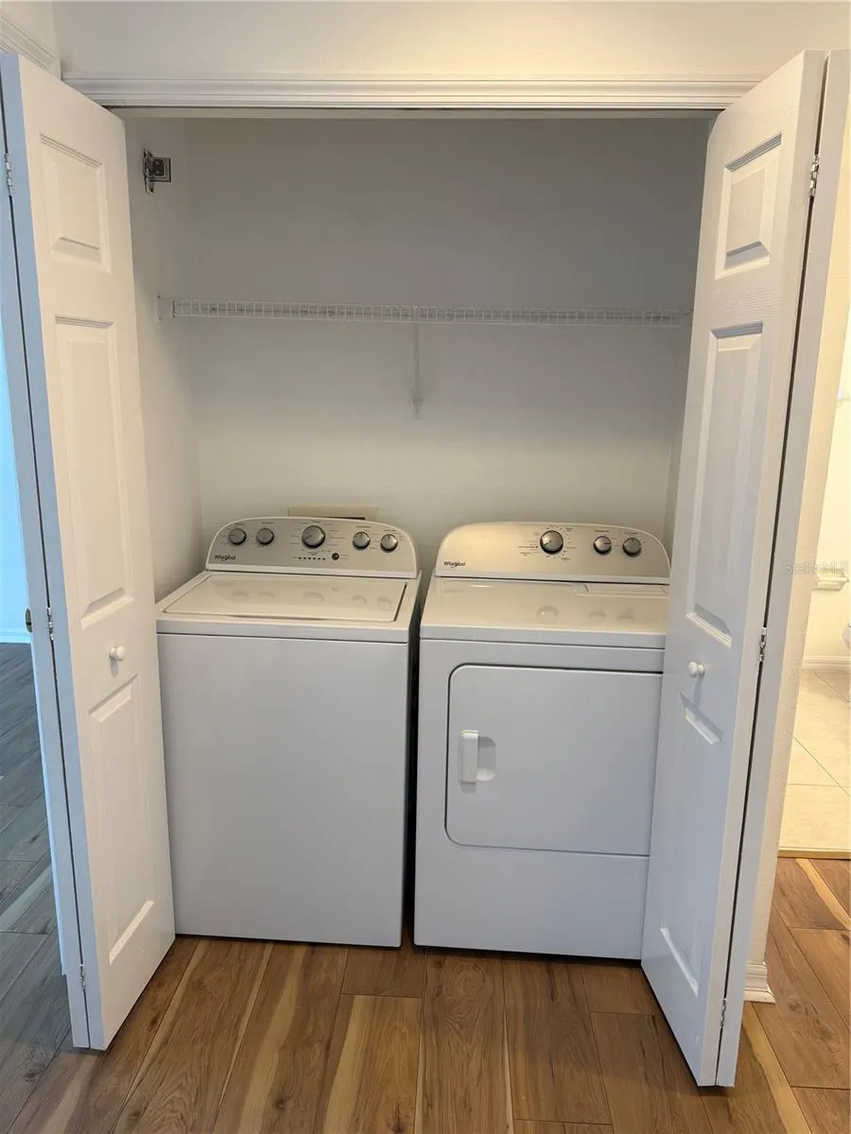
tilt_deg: -11.5
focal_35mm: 24
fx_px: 787
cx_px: 426
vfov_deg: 71.6
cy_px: 567
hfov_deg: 56.8
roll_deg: -1.8
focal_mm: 6.76
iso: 125
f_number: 1.78
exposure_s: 1/60
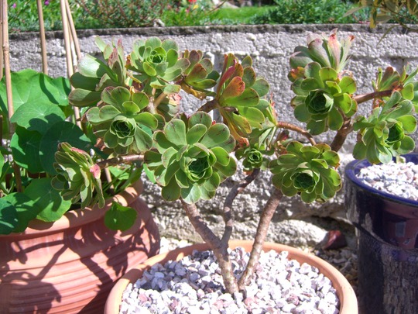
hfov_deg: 49.0
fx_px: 459
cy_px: 157
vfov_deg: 37.7
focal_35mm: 38
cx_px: 209
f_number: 2.8
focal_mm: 7.9
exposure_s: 1/1000
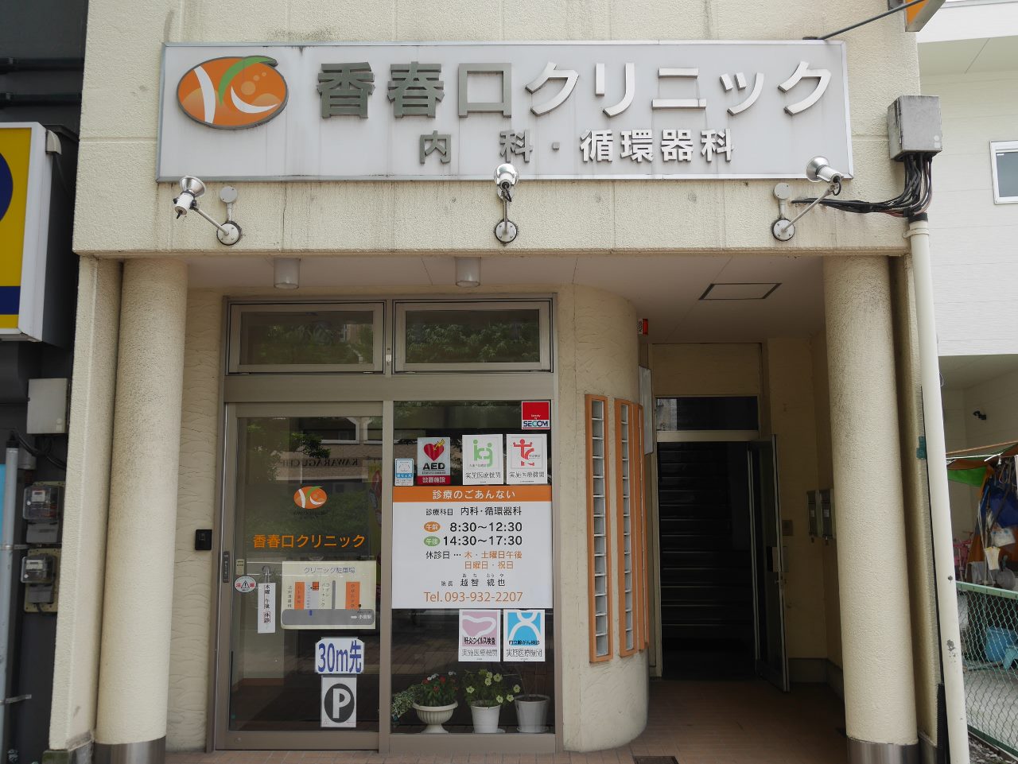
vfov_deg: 44.2
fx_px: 941
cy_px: 382
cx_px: 509
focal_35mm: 32
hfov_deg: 56.8
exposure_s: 1/250
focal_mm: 16
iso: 200
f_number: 5.6
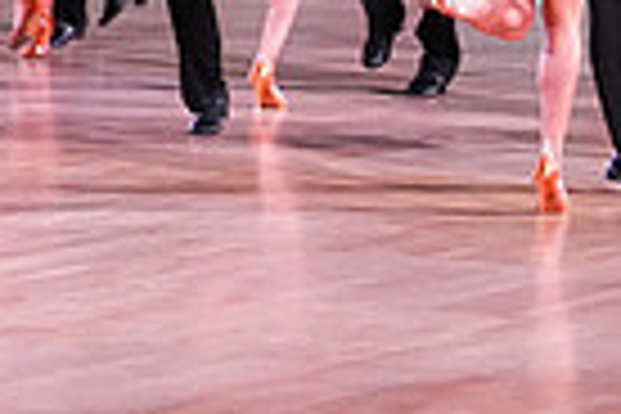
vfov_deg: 4.6
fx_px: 5088
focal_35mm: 295
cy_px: -200
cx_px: 27
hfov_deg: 7.0
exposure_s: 1/320
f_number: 4.5
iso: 5000
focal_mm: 70
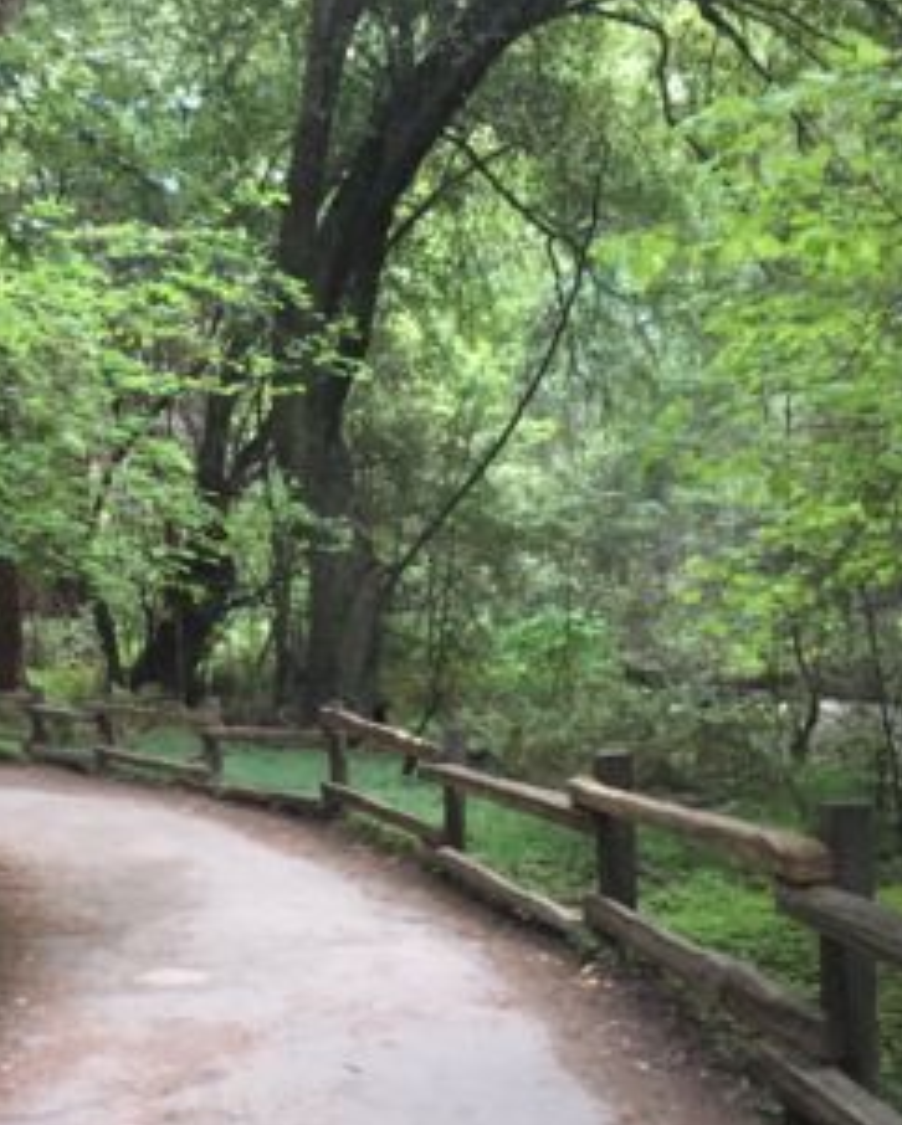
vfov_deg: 31.4
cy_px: 574
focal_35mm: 60
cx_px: 224
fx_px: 2000
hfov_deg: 25.1
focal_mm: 4.15
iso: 250
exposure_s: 1/15
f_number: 2.2
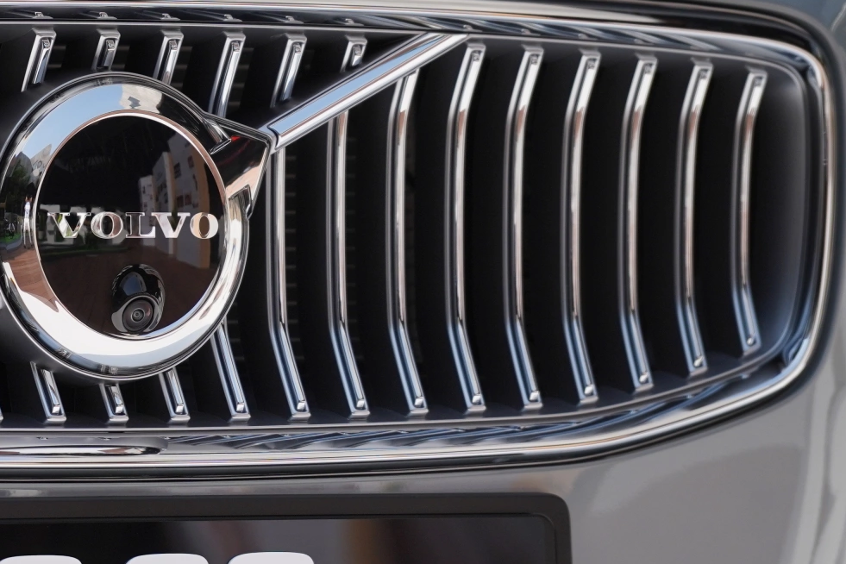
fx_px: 10809
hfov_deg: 4.5
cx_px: 41
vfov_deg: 3.0
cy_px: 257
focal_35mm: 460
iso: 320
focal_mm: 188
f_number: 4
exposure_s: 1/2000
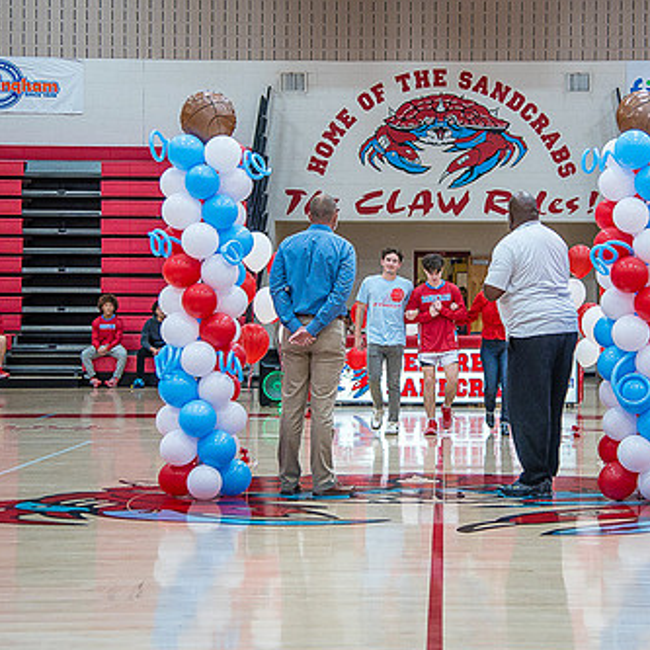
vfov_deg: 22.5
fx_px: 1636
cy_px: 283
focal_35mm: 77
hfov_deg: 22.4
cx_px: 420
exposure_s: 1/320
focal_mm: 52
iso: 2000
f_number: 4
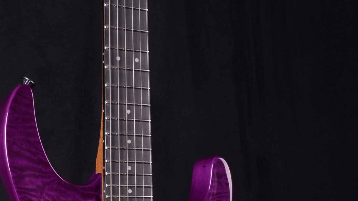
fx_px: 759
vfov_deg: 14.1
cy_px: 304
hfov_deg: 26.4
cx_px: 129
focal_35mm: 80
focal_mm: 26
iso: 200
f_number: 13
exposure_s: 1/200
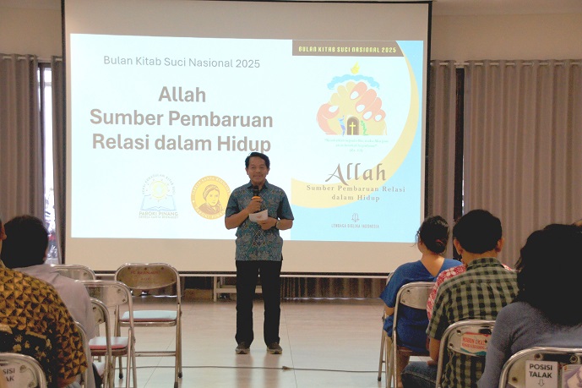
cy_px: 194
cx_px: 291
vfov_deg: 20.2
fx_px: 1091
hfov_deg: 29.9
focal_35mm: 68
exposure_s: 1/80
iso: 800
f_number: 5
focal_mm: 45
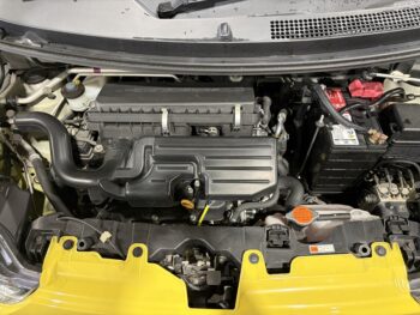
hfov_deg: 67.3
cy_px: 158
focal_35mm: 26
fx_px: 316
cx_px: 210
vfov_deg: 53.1
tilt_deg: -52.2
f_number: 1.6
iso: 320
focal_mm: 5.96
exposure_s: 1/33
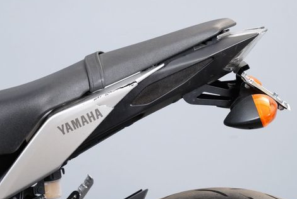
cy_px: 118
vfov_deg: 9.6
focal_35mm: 143
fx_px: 1180
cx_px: 121
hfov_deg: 14.3
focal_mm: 105
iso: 5000
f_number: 9
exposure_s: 1/80
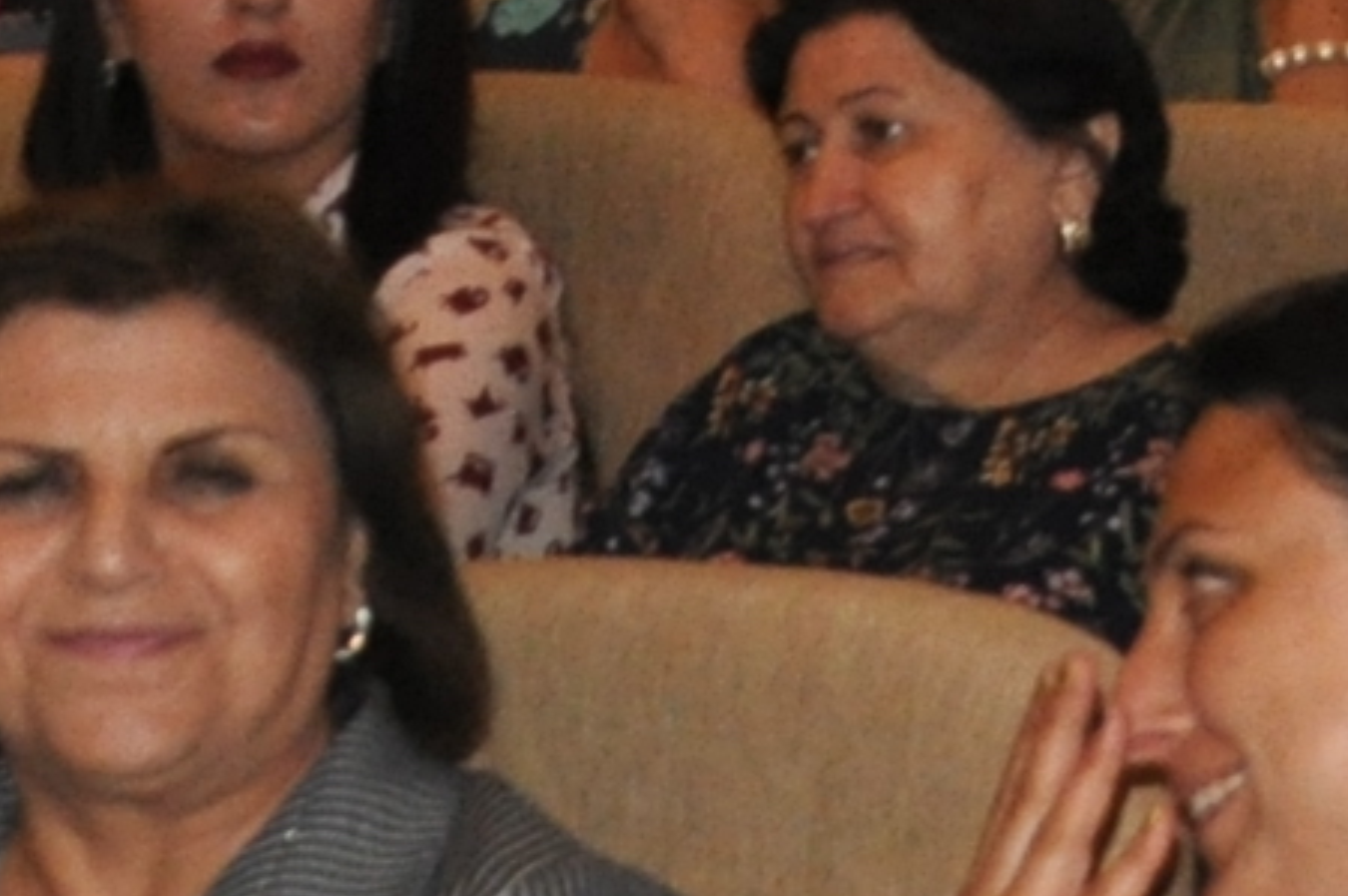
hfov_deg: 9.4
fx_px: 7219
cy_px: -318
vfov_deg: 7.0
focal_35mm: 193
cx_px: 3295
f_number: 3.5
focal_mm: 18
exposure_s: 1/60
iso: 800
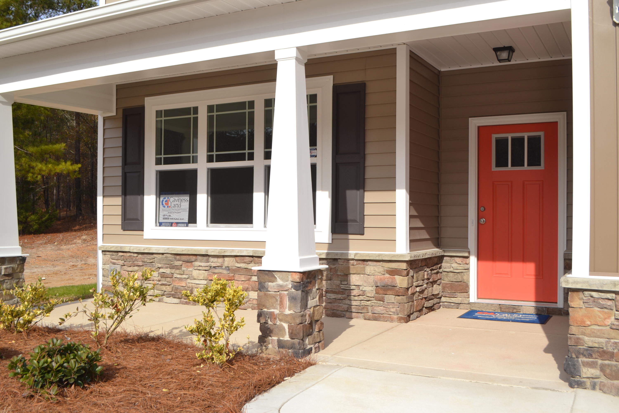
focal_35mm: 36
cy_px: 206
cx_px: 310
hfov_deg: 53.1
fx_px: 619
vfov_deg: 36.9
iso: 100
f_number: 8
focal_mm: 24
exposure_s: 1/200
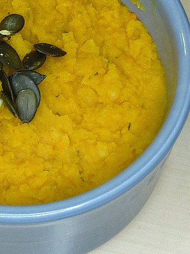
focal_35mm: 141
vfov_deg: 14.0
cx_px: 10
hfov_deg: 10.5
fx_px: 1031
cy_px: 74
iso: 80
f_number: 2.9
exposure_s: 1/50
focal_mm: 5.9
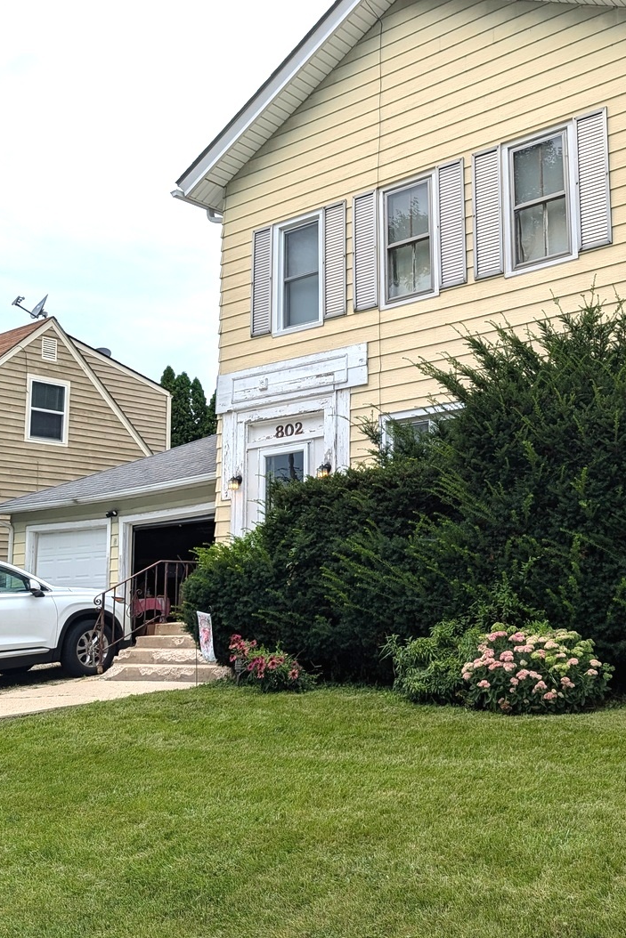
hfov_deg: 37.9
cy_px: 465
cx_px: 474
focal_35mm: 34
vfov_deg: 55.8
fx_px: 886
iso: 20
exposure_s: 1/1233
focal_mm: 6.9
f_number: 1.68
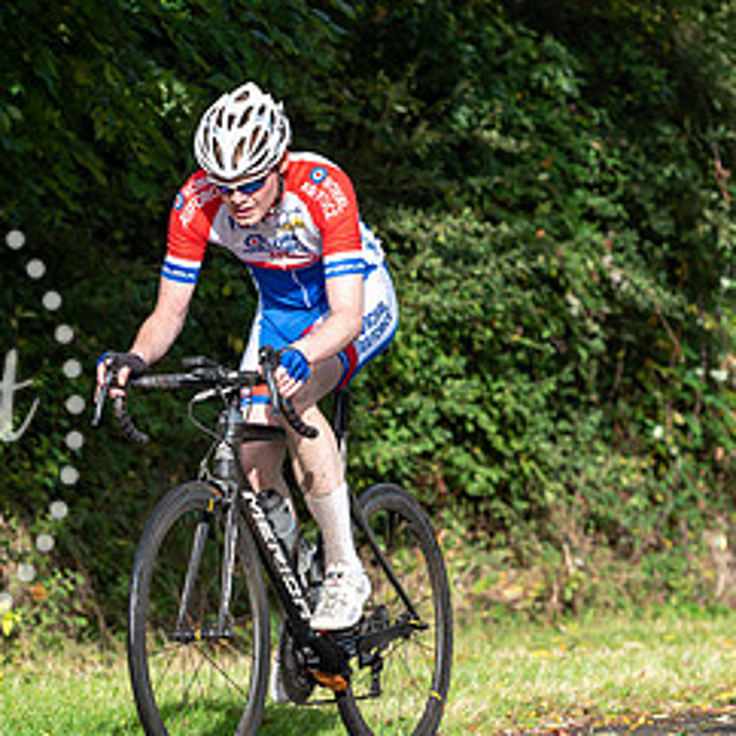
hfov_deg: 7.2
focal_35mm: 244
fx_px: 5869
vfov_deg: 7.2
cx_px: 271
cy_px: 254
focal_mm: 120
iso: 200
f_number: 4
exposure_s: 1/1250
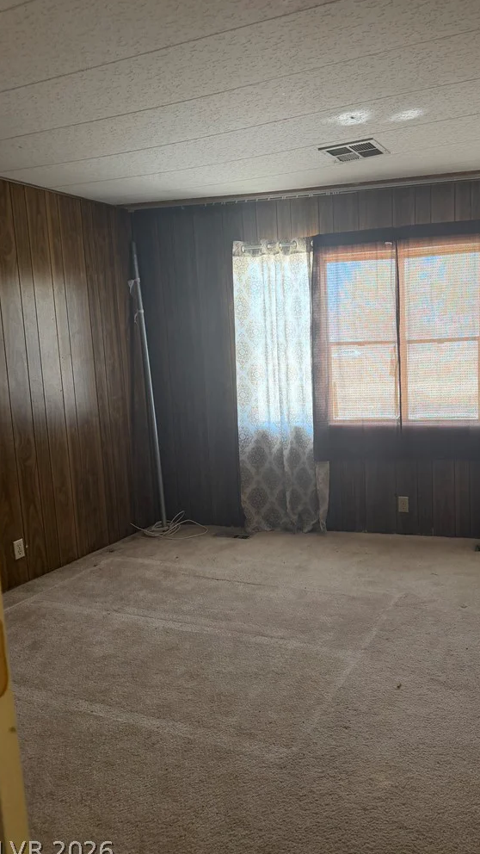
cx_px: 320
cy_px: 430
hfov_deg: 42.3
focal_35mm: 27
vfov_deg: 69.9
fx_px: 611
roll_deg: +1.8
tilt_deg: -8.1
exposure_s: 1/138
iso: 200
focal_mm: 6.76
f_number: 1.78
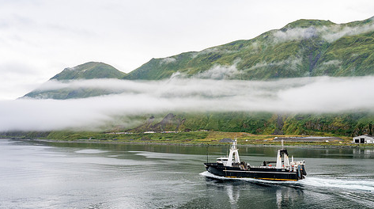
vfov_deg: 30.8
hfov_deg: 52.9
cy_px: 141
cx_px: 183
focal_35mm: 38
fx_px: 376
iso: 360
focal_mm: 29.5
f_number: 8
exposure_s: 1/125
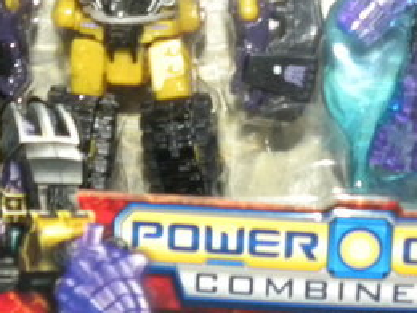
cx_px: 202
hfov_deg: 24.4
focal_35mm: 80
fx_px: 964
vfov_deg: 18.2
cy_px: 50
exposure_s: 1/30
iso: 400
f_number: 2.8
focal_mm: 4.6
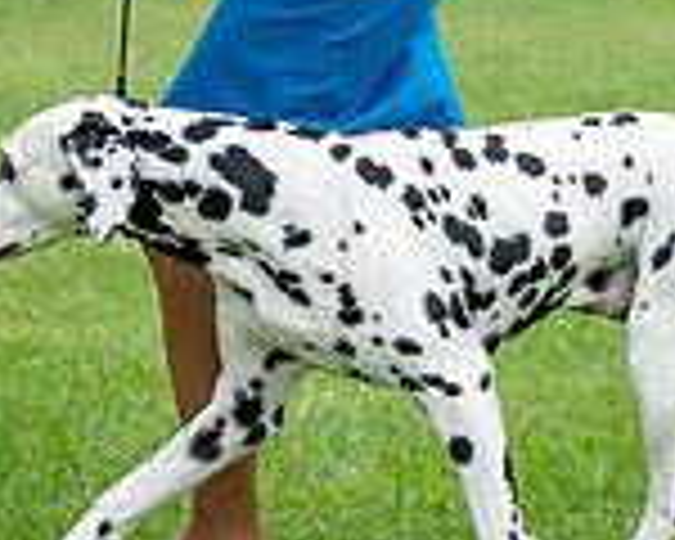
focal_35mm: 297
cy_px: -25
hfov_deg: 6.5
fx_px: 5933
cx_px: 472
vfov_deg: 5.2
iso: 100
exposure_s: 1/500
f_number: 2.8
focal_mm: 82
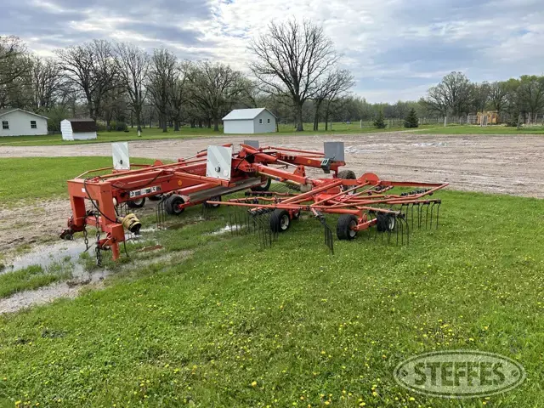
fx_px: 409
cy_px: 204
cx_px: 272
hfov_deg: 67.3
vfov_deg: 53.1
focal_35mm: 26
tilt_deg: -12.6
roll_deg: +1.3
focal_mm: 5.7
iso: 50
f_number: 1.5
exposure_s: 1/1344
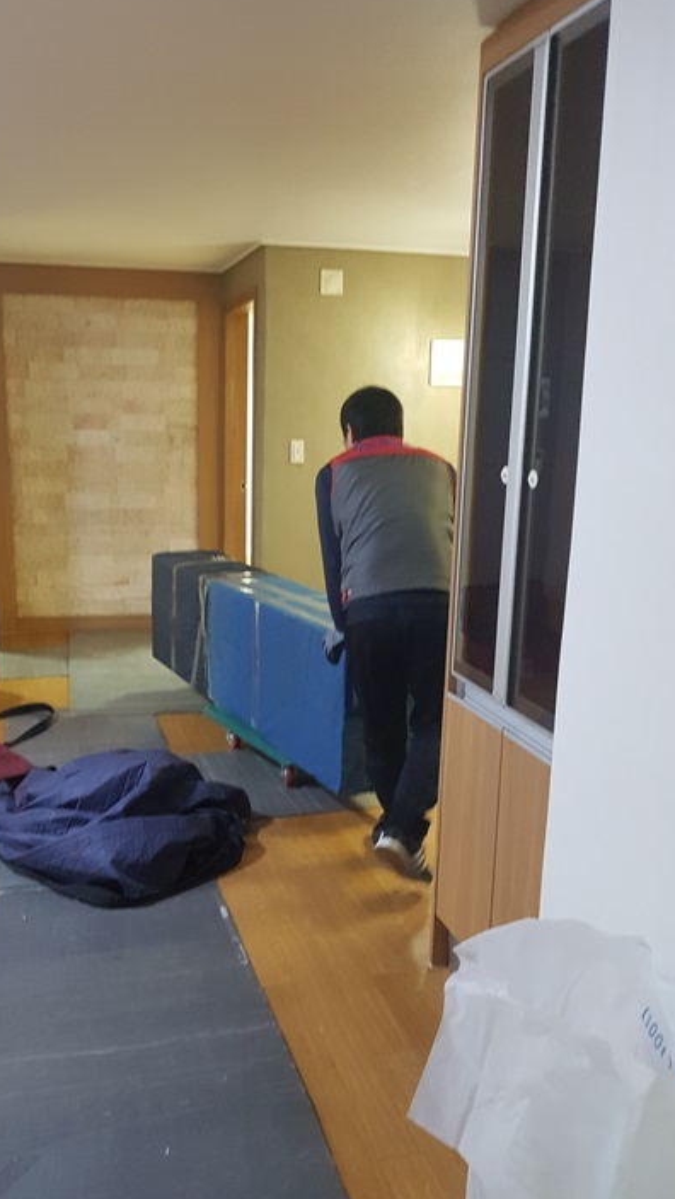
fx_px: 922
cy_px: 602
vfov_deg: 66.0
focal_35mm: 29
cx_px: 278
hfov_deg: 40.1
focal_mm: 4.2
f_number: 1.7
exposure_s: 1/60
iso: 800
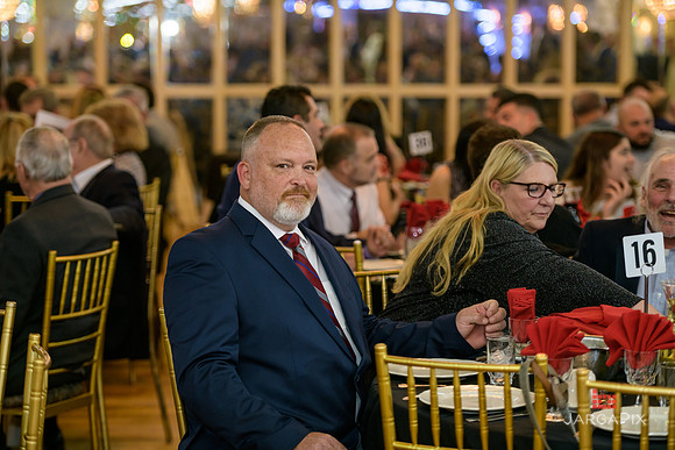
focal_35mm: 105
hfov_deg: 19.5
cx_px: 338
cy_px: 225
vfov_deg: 13.0
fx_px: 1969
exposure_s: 1/125
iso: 400
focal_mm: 105
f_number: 3.2
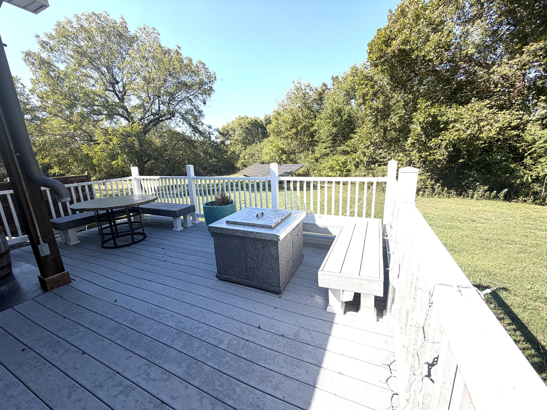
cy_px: 205
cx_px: 274
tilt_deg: -13.5
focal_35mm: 14
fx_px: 221
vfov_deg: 85.7
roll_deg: +2.9
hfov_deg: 102.1
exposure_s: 1/770
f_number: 2.2
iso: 25
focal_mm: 2.22
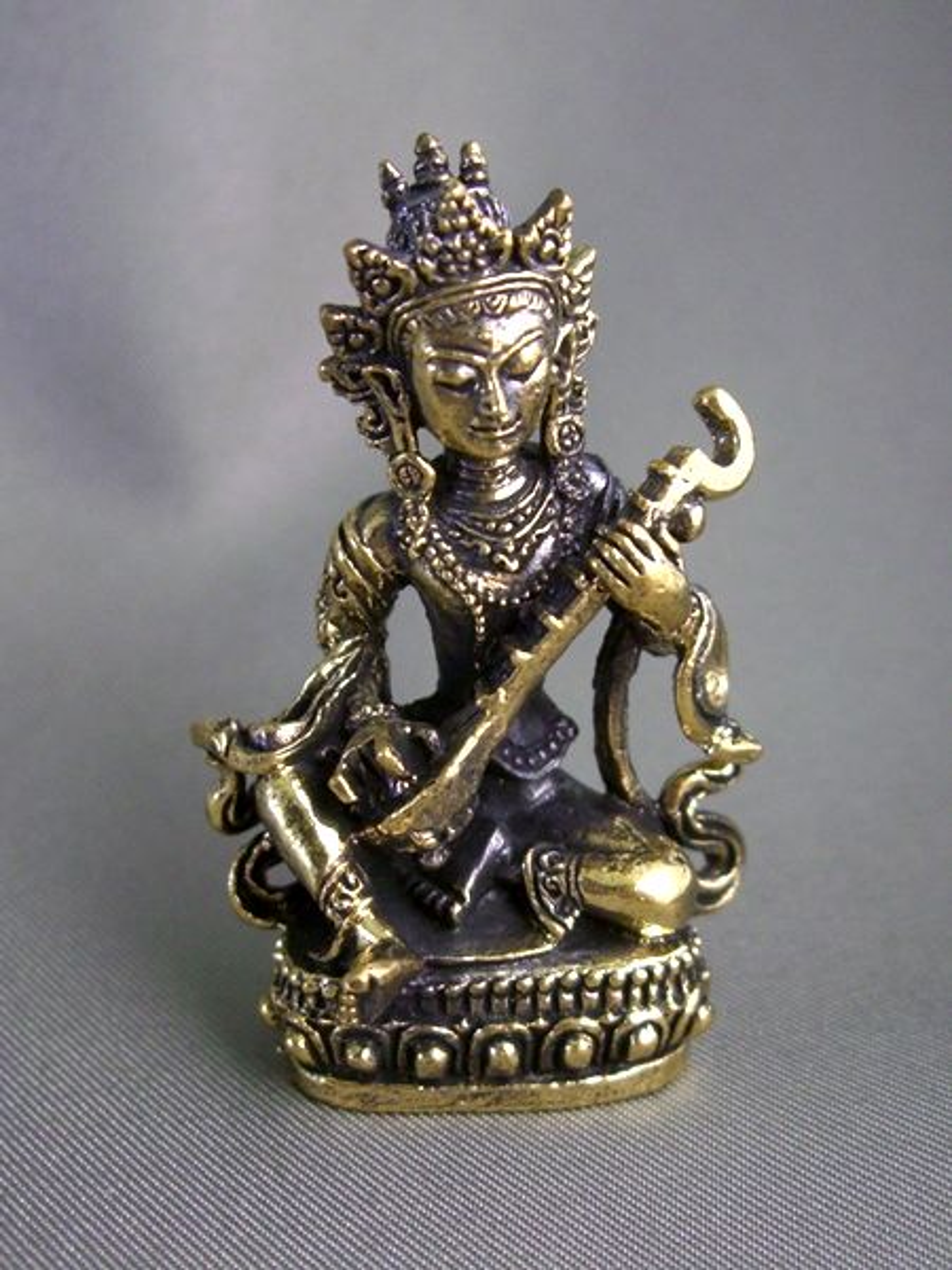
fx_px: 1393
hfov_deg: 37.7
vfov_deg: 49.0
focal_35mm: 38
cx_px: 476
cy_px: 635
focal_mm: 7.9
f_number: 2.8
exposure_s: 1/80
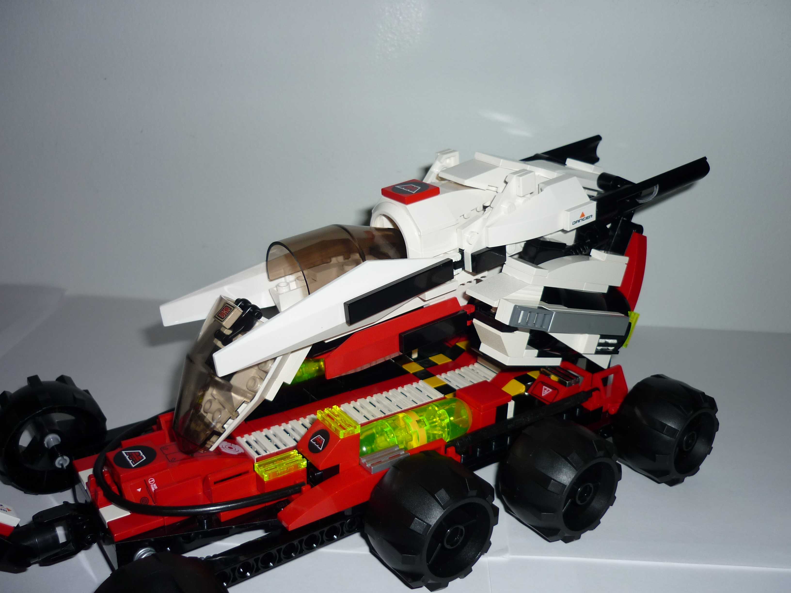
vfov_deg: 42.9
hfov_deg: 55.4
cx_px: 396
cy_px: 296
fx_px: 754
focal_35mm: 33
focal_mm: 5.5
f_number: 2.8
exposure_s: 1/30
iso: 100
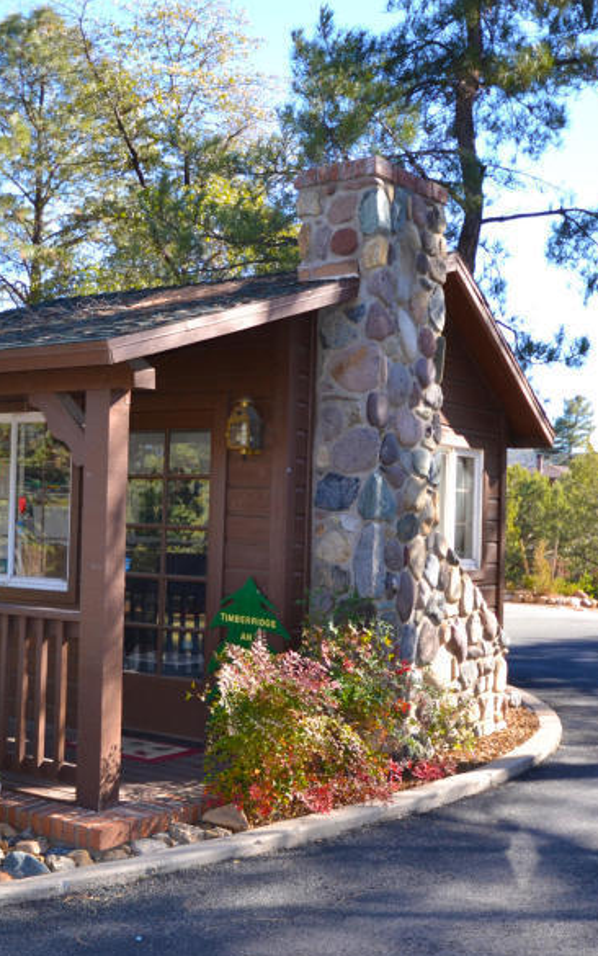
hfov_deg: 27.0
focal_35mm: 47
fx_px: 1225
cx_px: 142
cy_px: 487
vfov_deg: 42.6
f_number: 5.6
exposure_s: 1/125
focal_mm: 20
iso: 220
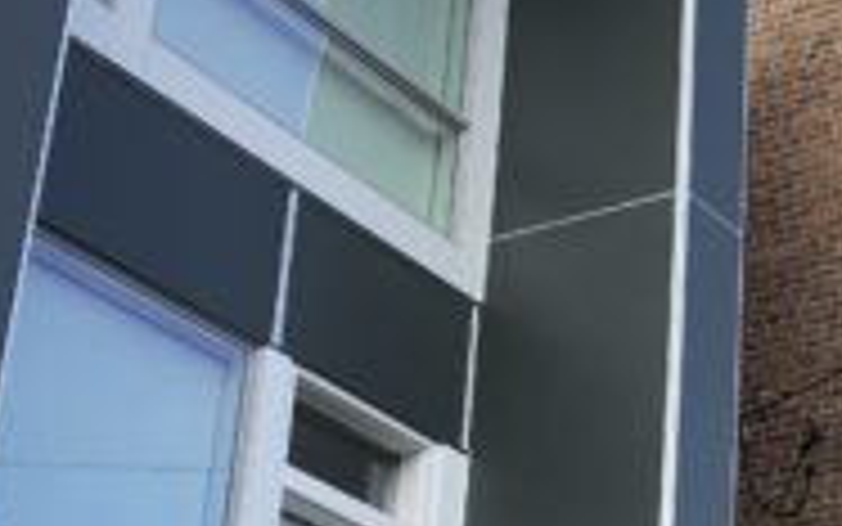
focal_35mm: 100
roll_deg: +1.3
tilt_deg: +24.4
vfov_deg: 13.1
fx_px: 2295
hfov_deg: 19.6
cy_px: 380
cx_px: 1004
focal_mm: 4
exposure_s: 1/1200
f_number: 1.8
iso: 20
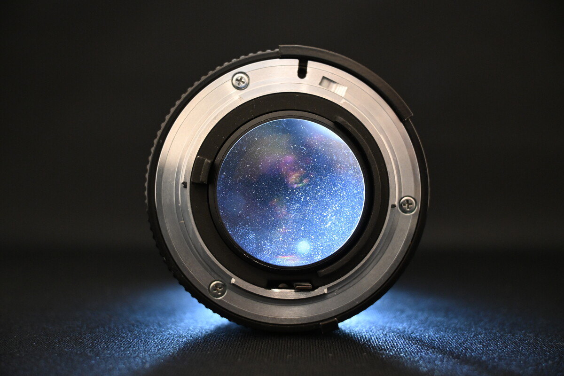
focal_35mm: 44
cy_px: 188
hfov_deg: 45.0
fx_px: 681
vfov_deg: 30.8
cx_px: 282
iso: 1600
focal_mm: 29
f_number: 4.8
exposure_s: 1/50
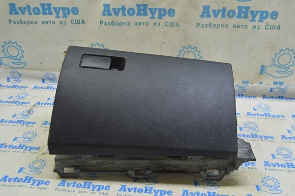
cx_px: 148
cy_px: 98
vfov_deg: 36.8
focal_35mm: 36
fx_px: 295
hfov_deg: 53.2
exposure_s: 1/20
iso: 400
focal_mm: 24
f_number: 5.6
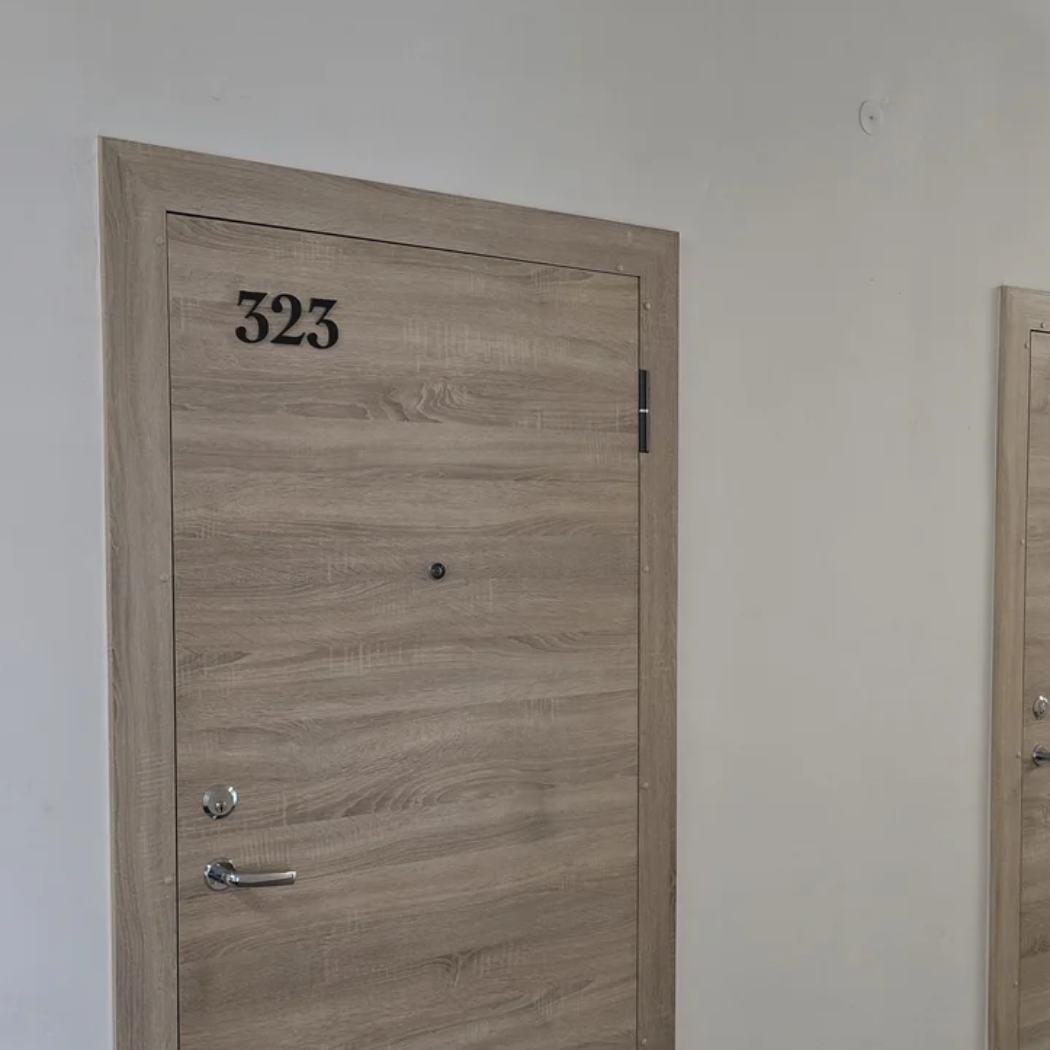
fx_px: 1544
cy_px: 606
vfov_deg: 37.5
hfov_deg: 37.2
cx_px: 699
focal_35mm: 45
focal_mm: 6.3
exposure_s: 1/120
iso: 800
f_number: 1.7
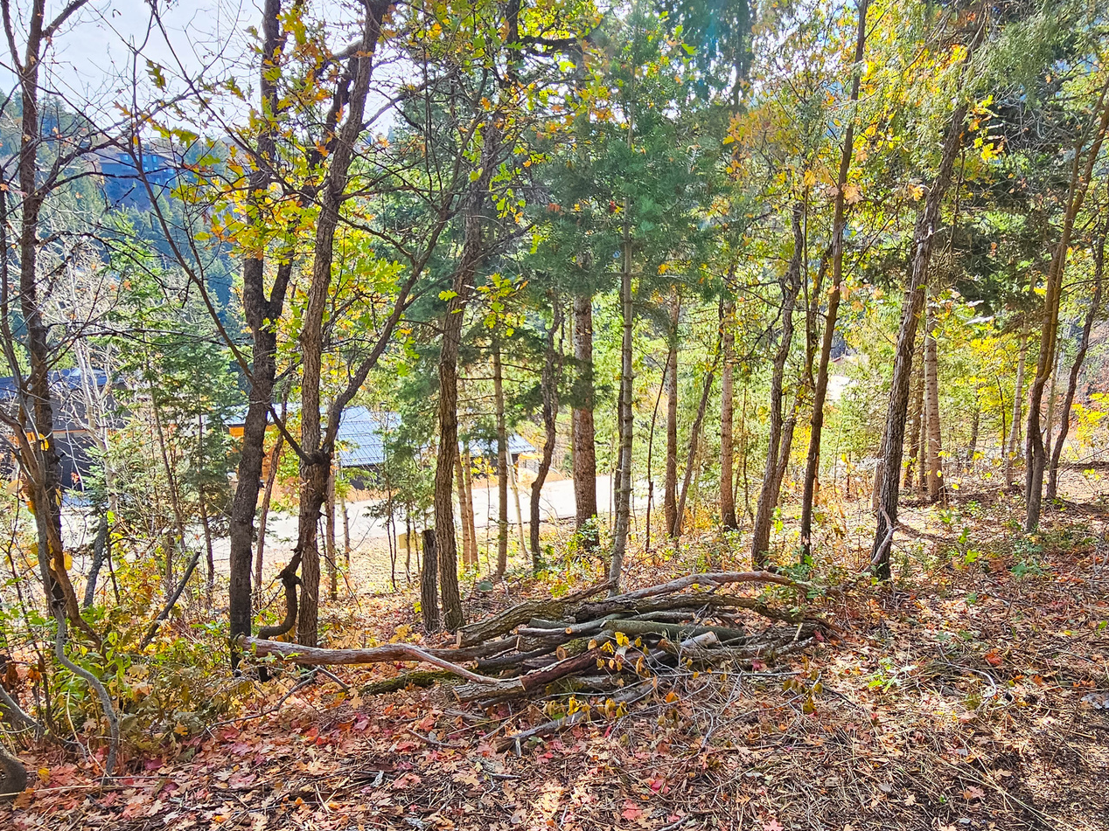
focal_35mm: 21
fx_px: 673
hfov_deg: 78.6
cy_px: 523
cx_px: 628
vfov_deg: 62.5
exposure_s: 1/420
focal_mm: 2.2
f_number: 2.2
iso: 50
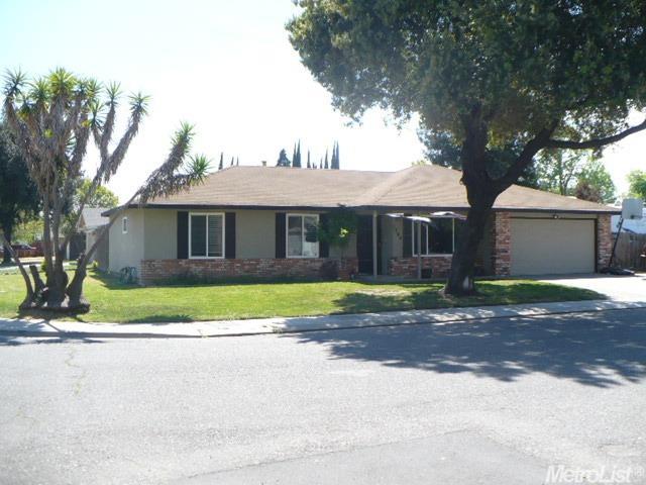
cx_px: 323
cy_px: 242
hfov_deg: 50.1
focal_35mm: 37
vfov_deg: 38.7
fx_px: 690
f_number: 2.8
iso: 100
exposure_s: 1/500
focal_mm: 6.1
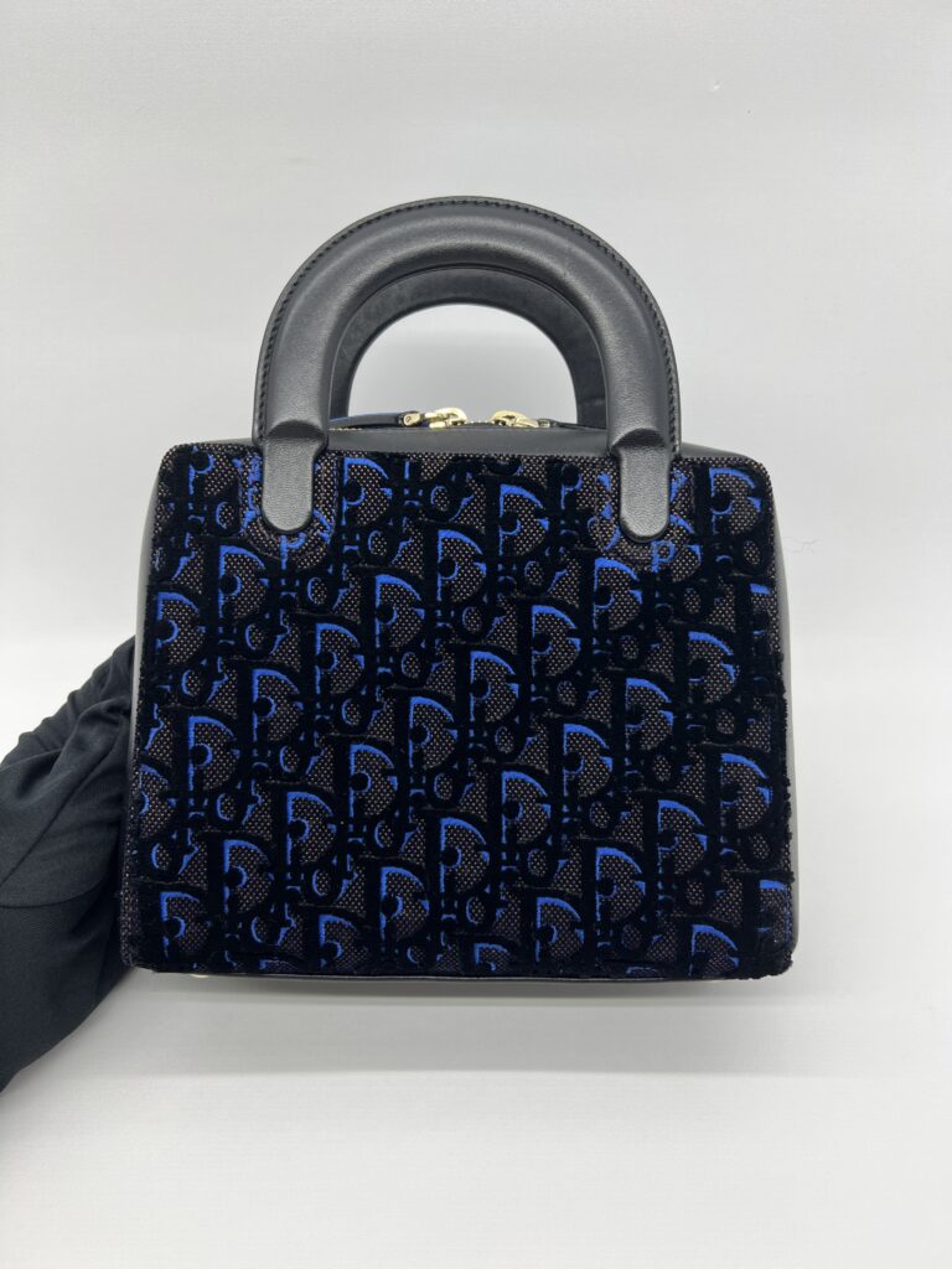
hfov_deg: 53.1
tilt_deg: -33.0
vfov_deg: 67.3
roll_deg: +0.3
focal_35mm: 26
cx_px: 476
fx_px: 953
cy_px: 634
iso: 32
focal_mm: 5.7
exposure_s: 1/113
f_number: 1.5
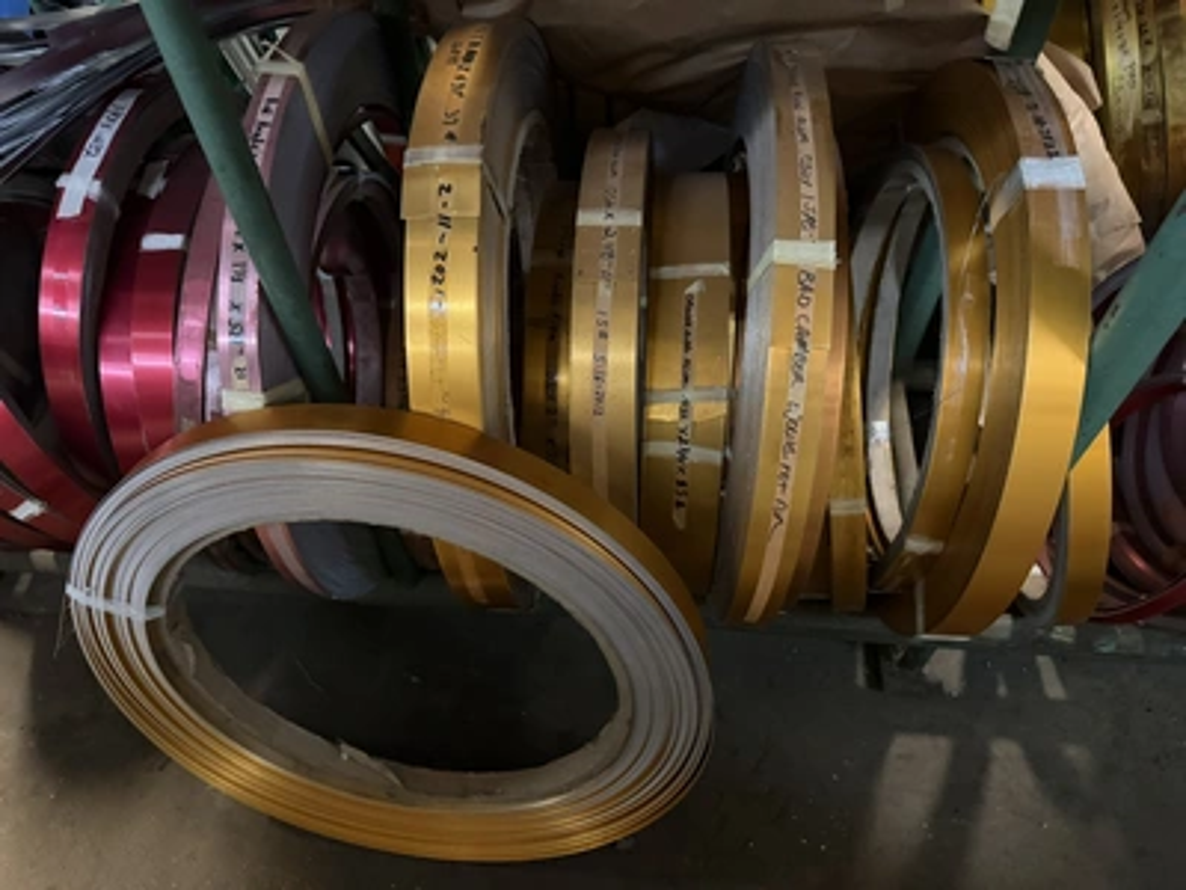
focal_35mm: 24
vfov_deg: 56.8
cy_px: 445
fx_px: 822
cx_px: 593
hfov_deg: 71.6
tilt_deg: -53.4
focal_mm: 6.76
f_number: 1.78
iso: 1250
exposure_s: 1/30
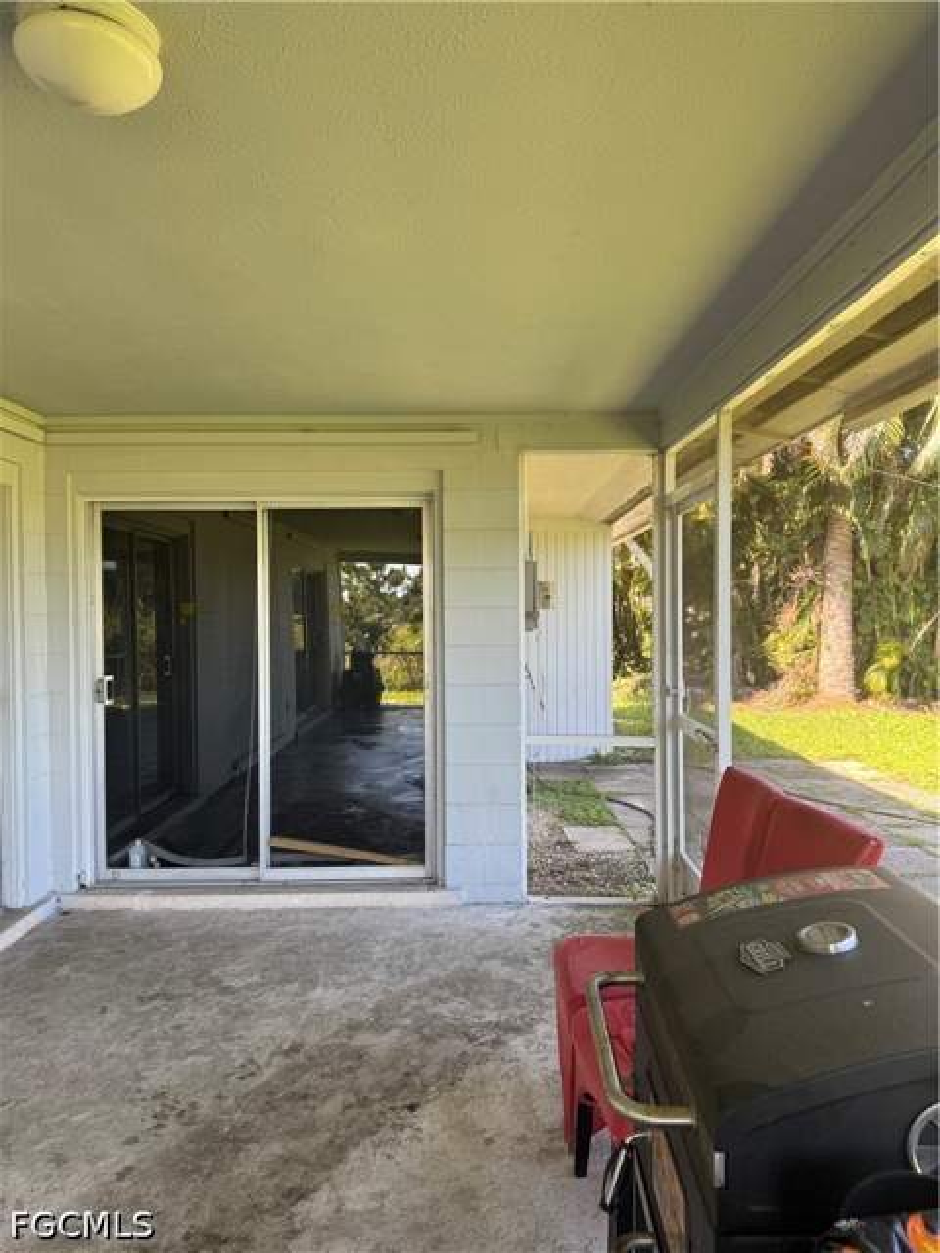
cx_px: 470
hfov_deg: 56.8
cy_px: 626
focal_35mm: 24
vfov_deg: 71.6
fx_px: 869
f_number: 1.78
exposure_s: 1/121
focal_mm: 6.76
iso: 64
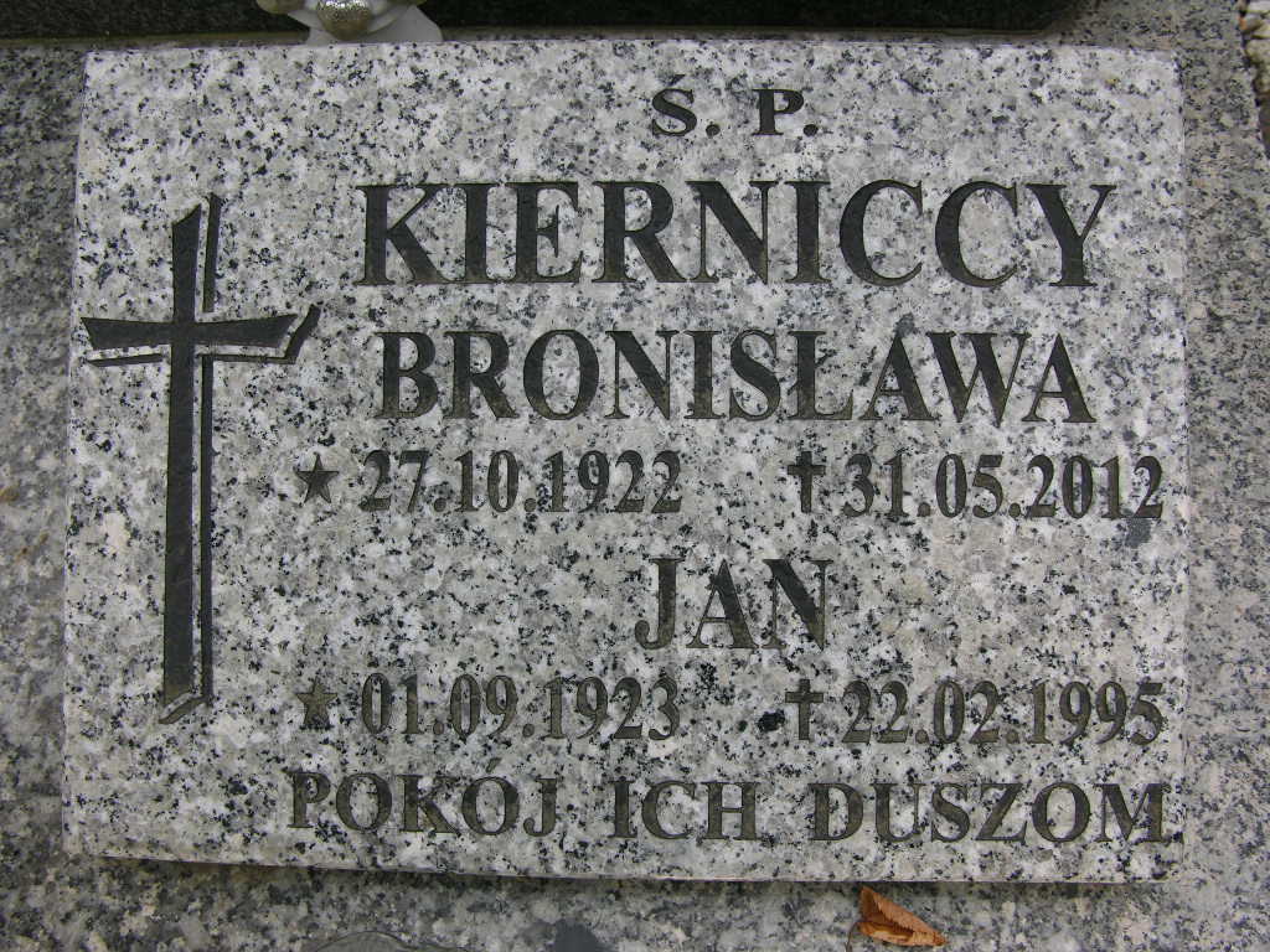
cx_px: 635
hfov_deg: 52.6
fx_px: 1284
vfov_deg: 40.7
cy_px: 476
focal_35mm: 35
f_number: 3.5
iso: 50
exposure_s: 1/63.6
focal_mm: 8.9
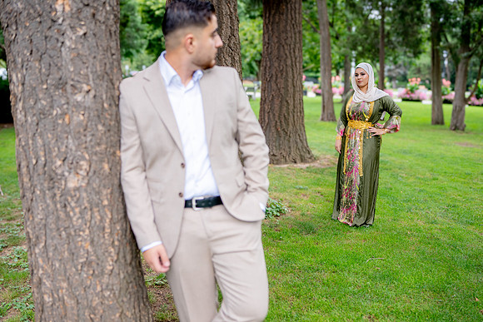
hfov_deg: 54.4
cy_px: 161
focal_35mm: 35
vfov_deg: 37.9
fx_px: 470
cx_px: 242
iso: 200
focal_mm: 35
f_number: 2
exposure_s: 1/1000
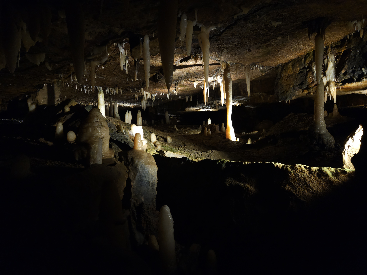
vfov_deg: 58.9
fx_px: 244
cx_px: 184
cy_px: 138
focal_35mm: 23
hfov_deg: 73.9
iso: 400
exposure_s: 1/60
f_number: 1.8
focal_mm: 5.4
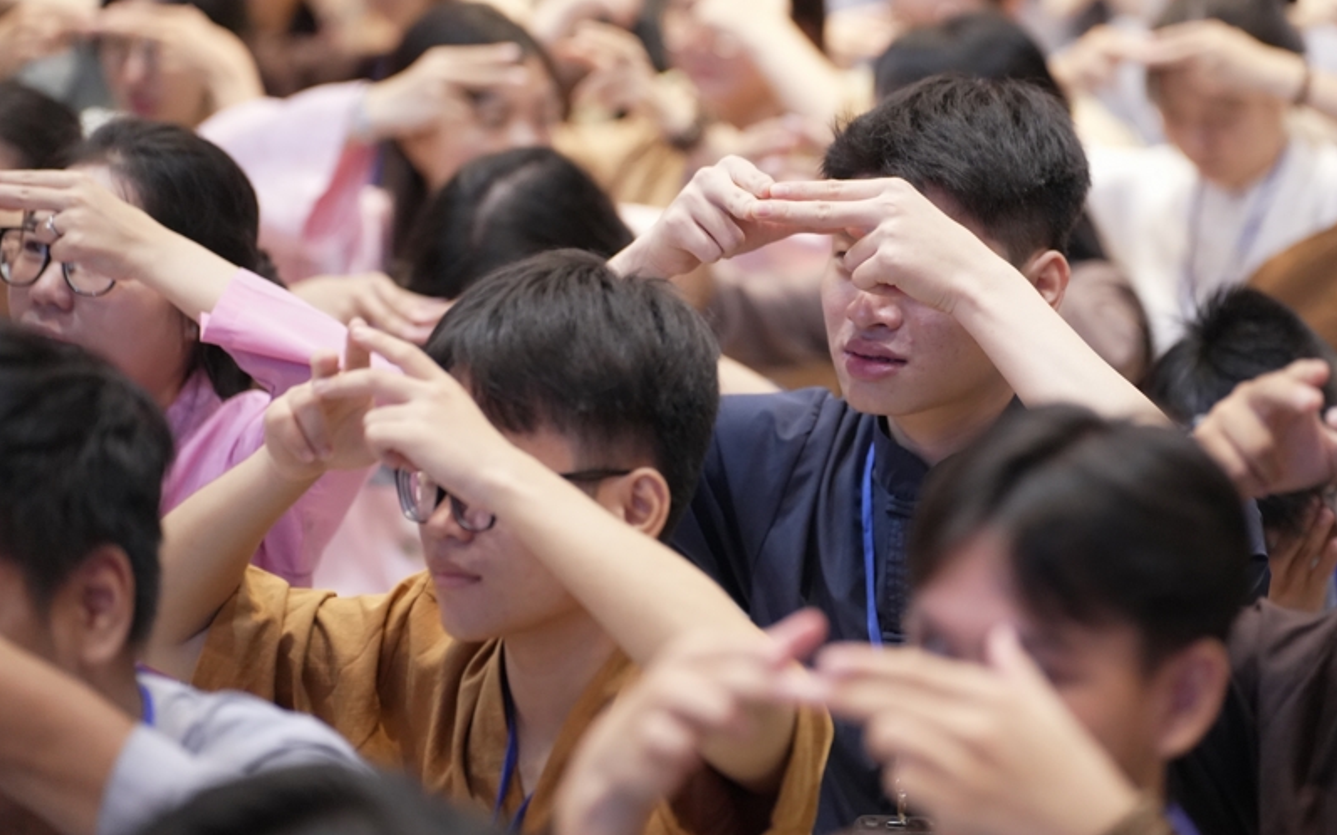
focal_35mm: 187
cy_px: 307
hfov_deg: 11.2
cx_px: 766
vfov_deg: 7.0
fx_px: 6813
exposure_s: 1/200
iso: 4000
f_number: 2.8
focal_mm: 150
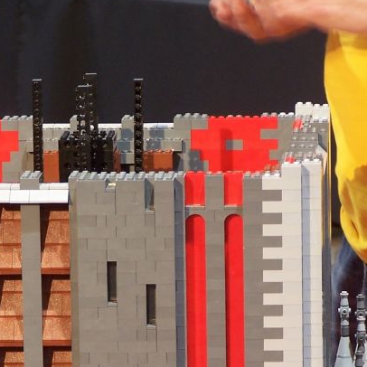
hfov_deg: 6.1
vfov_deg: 6.1
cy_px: 342
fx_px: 3419
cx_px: 97
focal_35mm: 285
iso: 80
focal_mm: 21.2
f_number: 3.2
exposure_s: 1/3
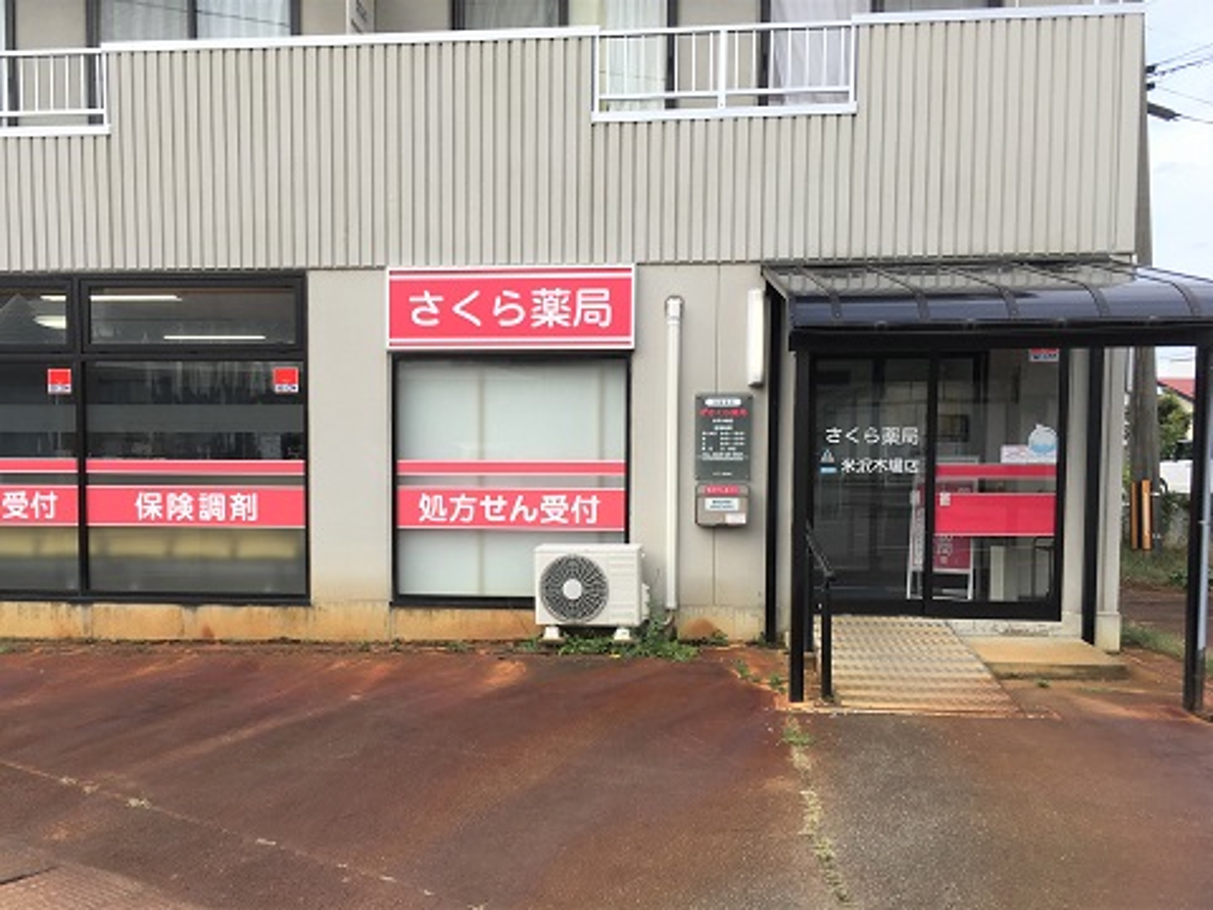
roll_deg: +0.5
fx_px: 1016
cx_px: 606
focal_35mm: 29
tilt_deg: -2.9
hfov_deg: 61.7
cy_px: 455
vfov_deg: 48.2
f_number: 2.2
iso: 25
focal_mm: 4.15
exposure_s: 1/864
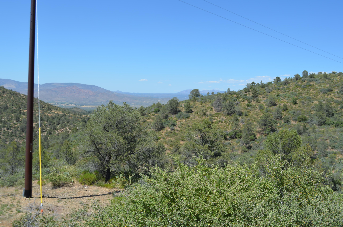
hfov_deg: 52.0
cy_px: 113
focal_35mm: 37
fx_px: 352
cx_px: 169
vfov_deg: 35.8
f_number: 8
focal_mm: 24
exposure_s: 1/250
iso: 110
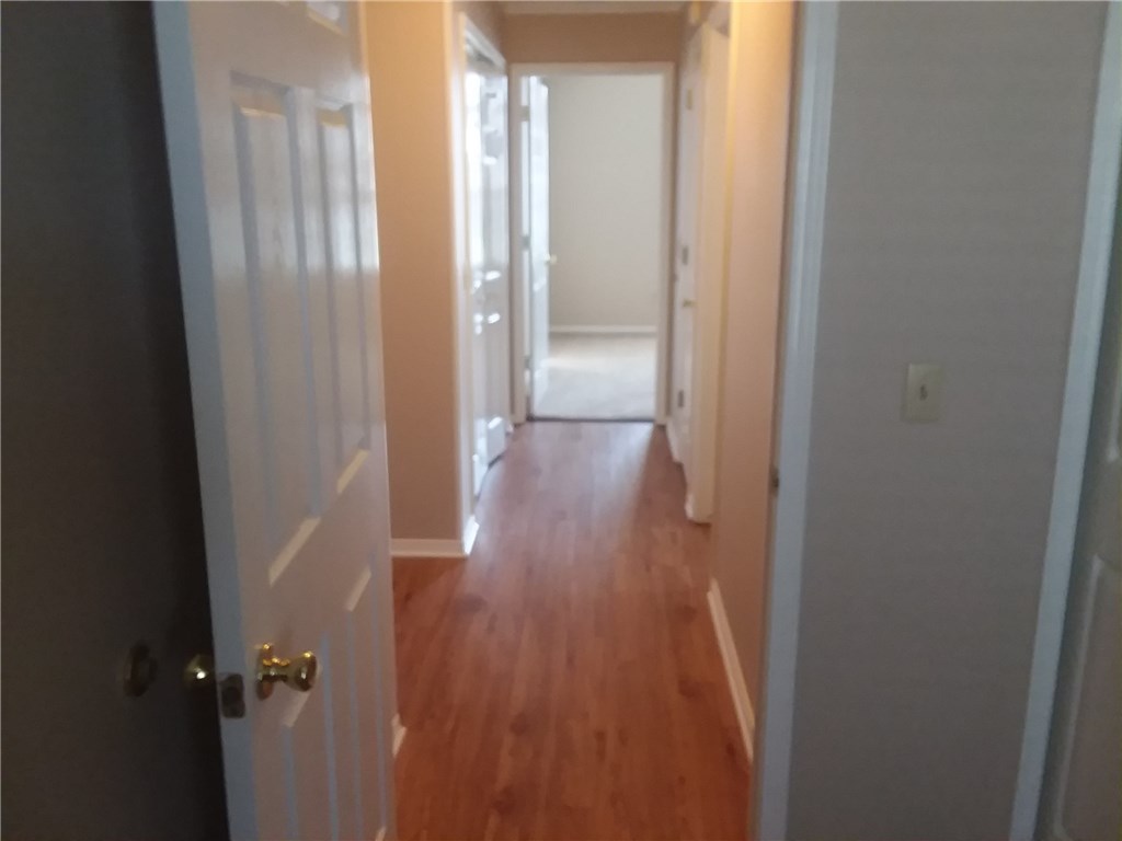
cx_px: 561
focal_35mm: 29
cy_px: 420
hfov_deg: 61.7
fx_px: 940
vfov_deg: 48.2
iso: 160
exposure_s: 1/30
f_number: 1.9
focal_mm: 2.47
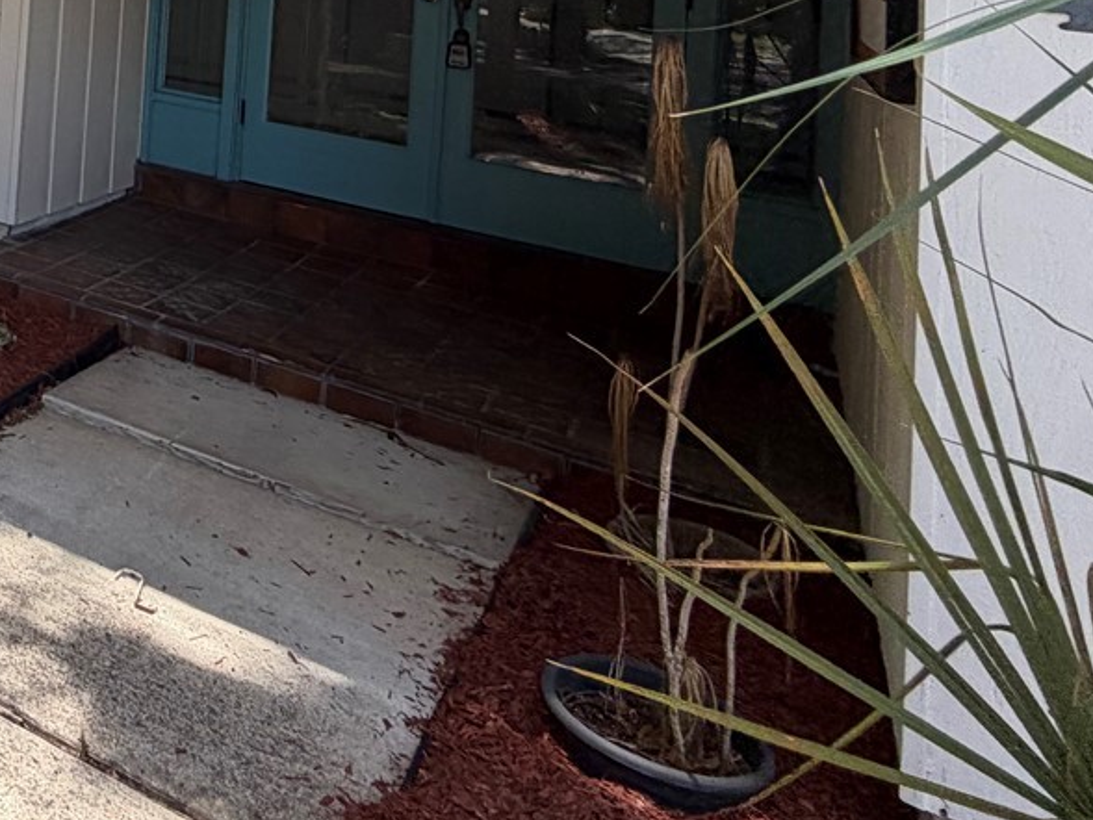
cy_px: -160
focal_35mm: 38
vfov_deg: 31.7
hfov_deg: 37.2
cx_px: -221
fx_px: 1200
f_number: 2.2
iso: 50
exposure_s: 1/502
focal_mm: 2.22
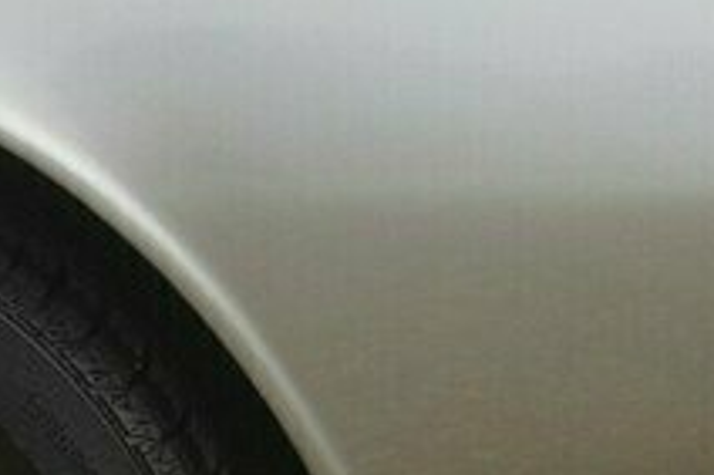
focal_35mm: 335
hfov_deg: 6.1
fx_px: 6641
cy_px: 77
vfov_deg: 4.1
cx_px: -192
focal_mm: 59.2
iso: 200
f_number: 5.6
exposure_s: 1/60
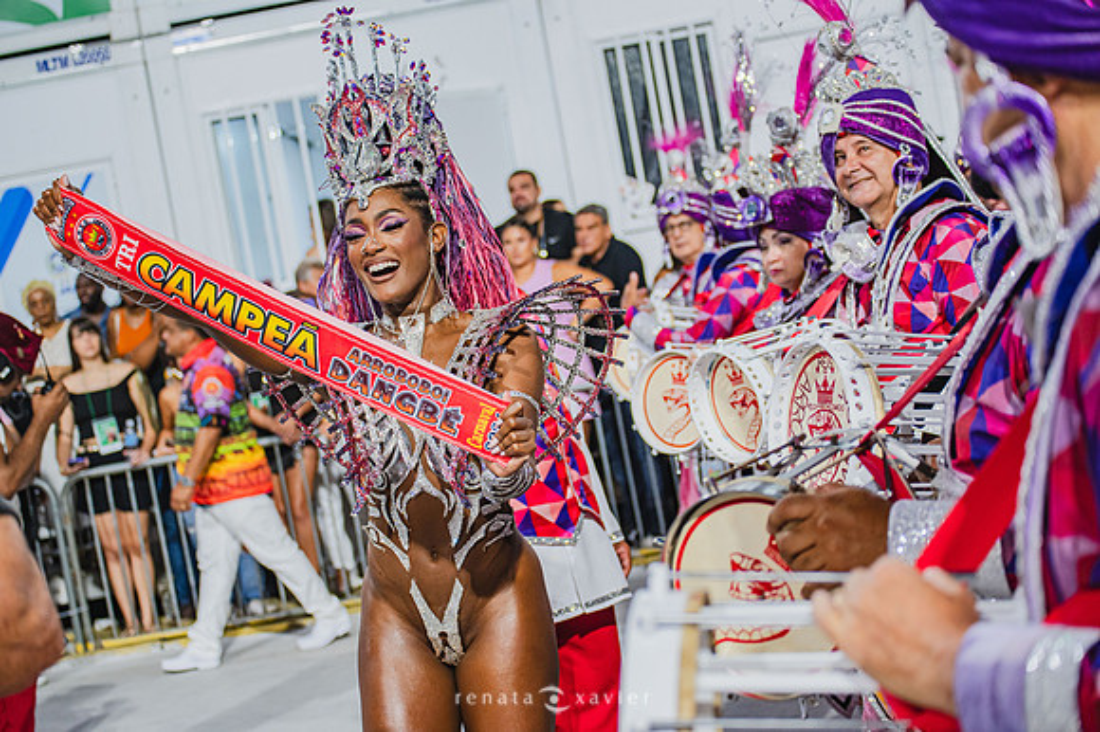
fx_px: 2138
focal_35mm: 70
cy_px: 366
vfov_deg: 19.4
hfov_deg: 28.9
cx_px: 550
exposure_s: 1/160
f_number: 4.5
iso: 2500
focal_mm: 70
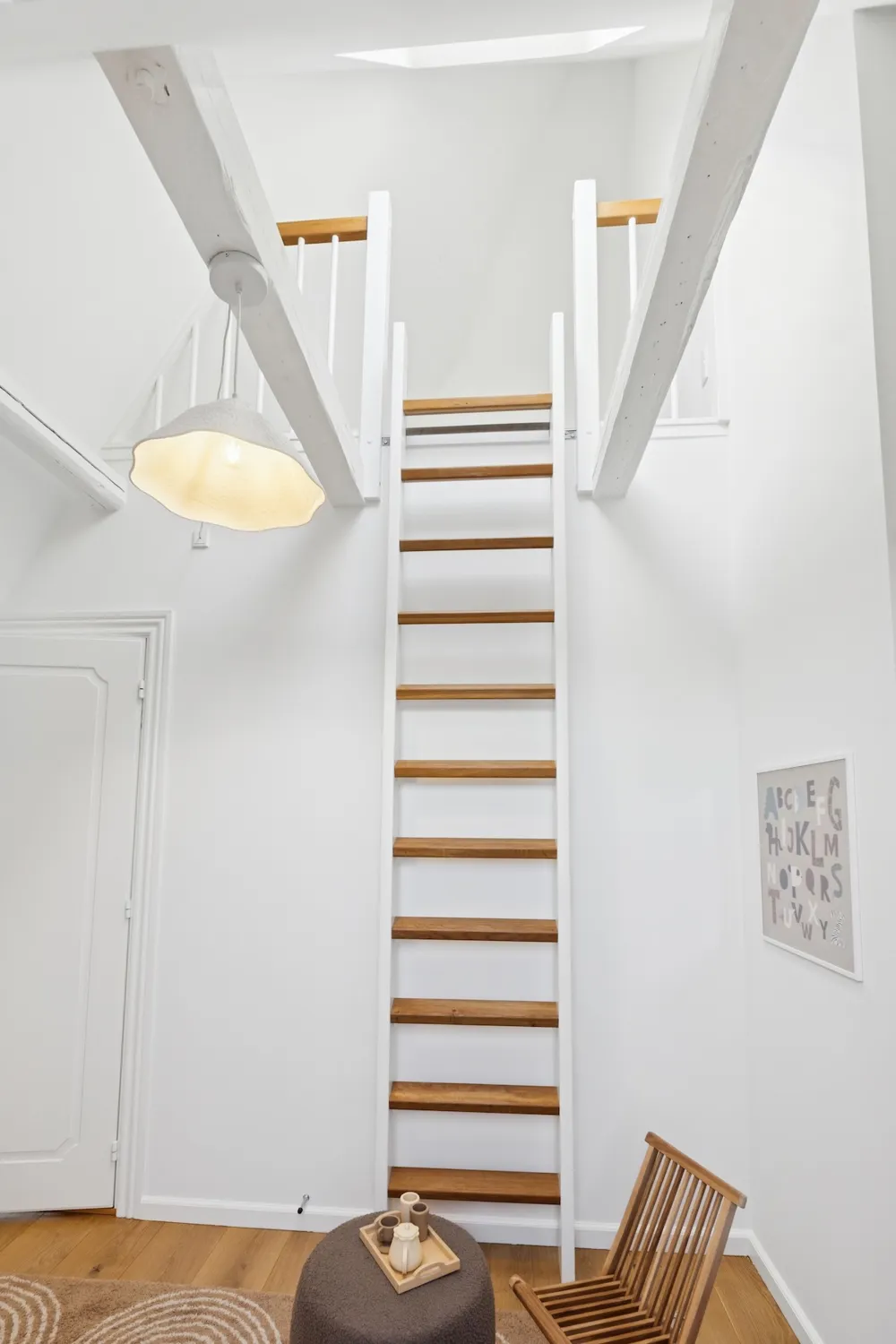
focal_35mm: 16
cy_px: 672
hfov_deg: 72.1
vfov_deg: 95.0
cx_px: 448
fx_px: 616
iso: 200
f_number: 8
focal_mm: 11
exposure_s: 1/15
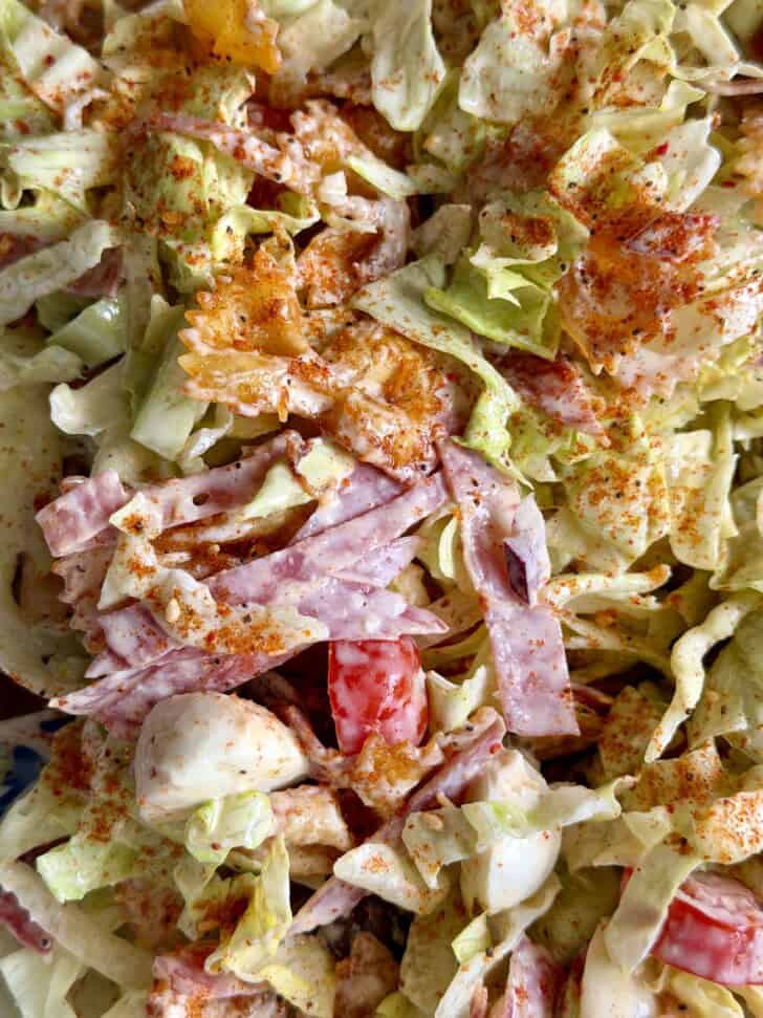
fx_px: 1411
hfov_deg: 30.3
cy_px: 509
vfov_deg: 39.7
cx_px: 382
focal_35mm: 48
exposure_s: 1/76
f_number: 1.8
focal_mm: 6.8
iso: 100
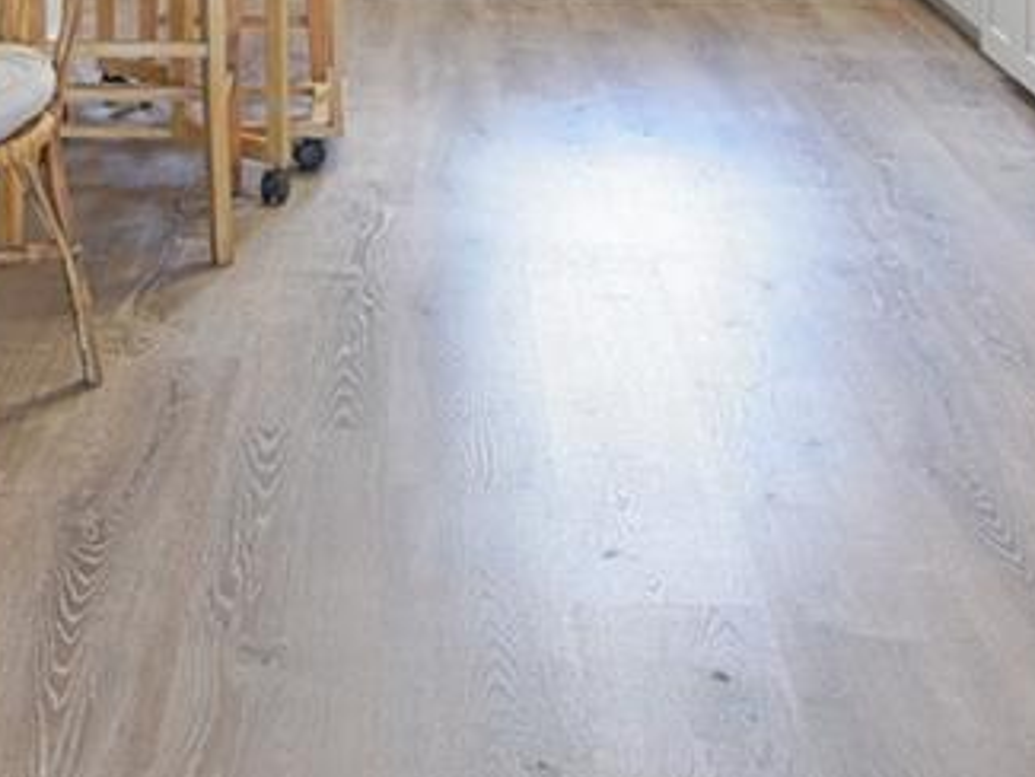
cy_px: -459
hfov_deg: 27.0
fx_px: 2124
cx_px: 261
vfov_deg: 18.0
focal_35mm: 71
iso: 200
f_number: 8
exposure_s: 1/100
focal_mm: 10
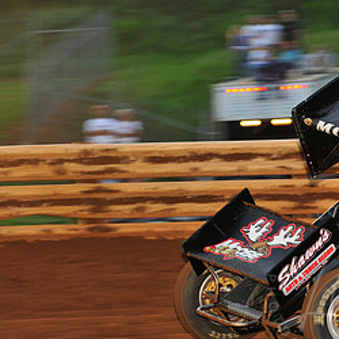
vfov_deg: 6.1
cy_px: 161
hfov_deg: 6.1
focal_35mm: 286
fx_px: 3169
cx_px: 347
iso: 800
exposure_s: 1/320
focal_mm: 145
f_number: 7.1
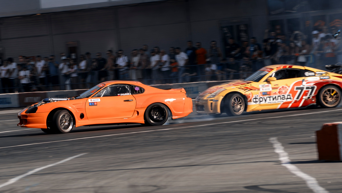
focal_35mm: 398
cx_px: 126
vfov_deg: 3.1
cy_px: 96
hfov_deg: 5.4
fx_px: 3606
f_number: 10
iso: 100
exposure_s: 1/125
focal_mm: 200
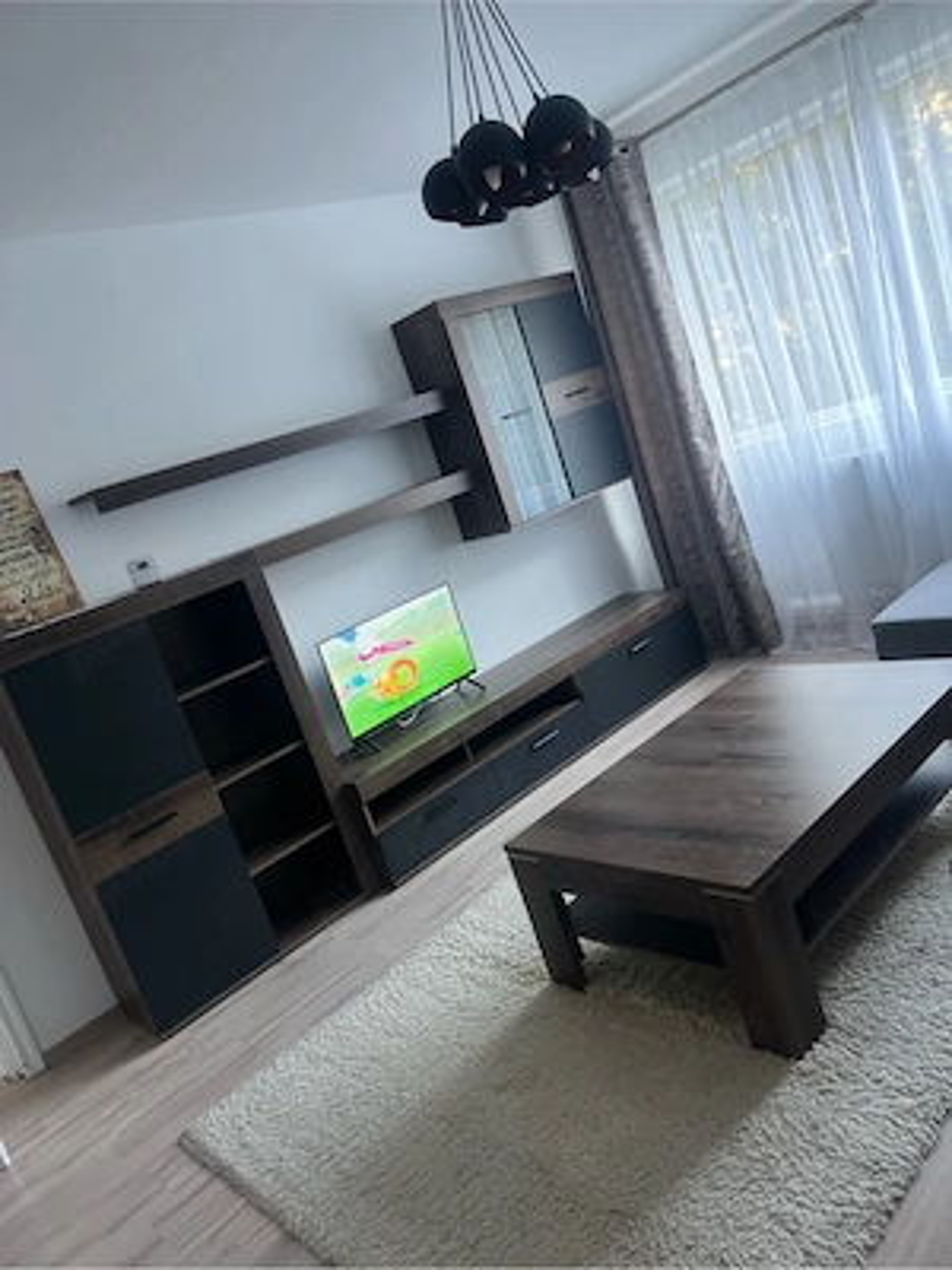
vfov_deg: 67.3
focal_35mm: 26
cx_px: 476
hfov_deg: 53.1
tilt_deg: -11.4
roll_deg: +19.2
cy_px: 635
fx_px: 953
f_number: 1.5
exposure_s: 1/50
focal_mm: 5.7
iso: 160
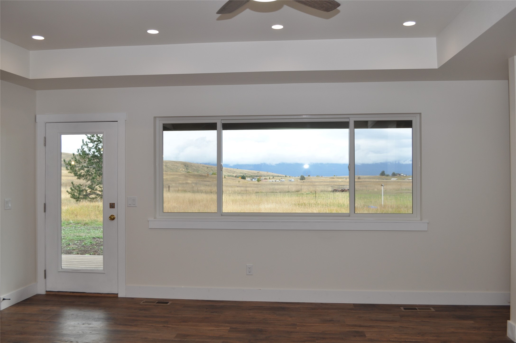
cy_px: 172
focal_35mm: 33
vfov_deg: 39.9
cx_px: 258
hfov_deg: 57.3
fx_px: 472
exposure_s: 1/160
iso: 200
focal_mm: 22
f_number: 6.3
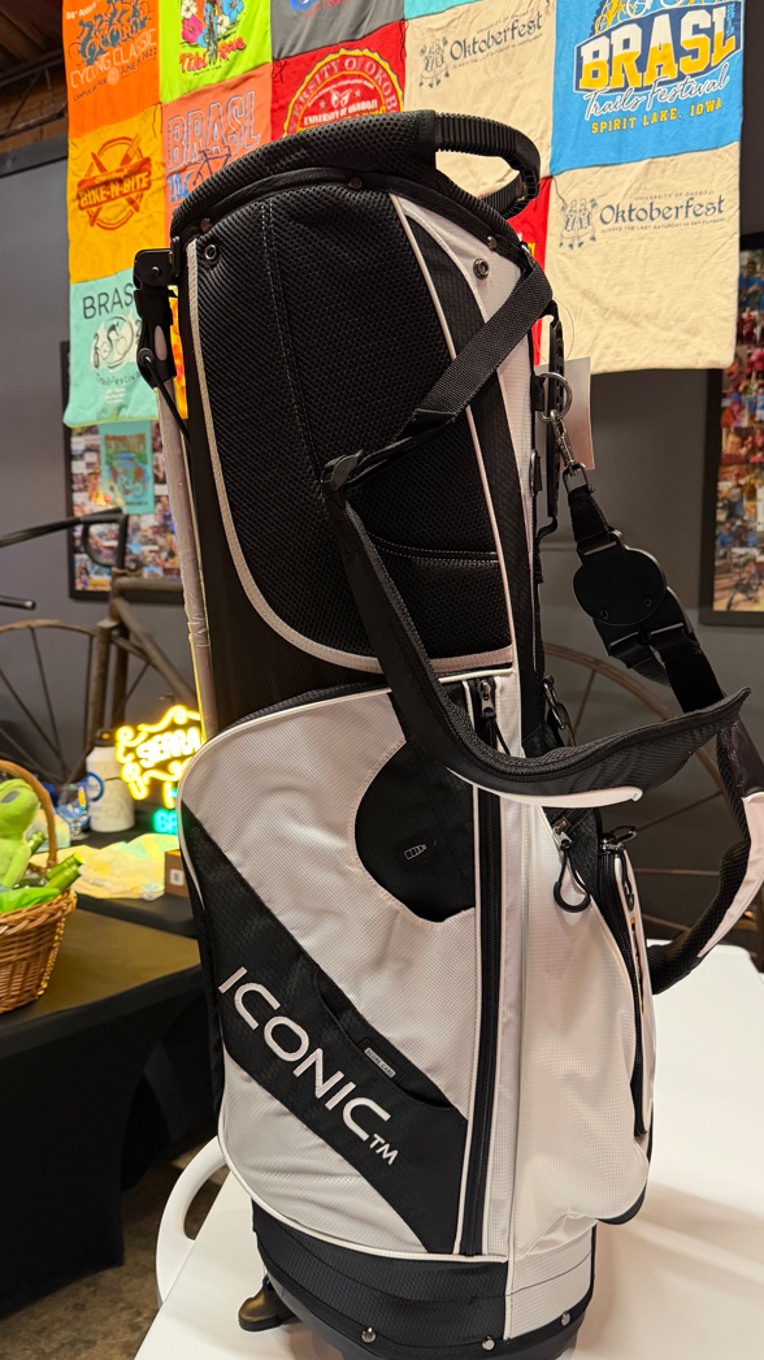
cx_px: 494
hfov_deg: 38.6
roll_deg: -1.8
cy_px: 694
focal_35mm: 30
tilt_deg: -5.3
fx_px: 1081
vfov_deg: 64.3
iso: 320
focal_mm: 6.76
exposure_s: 1/60
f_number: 1.78
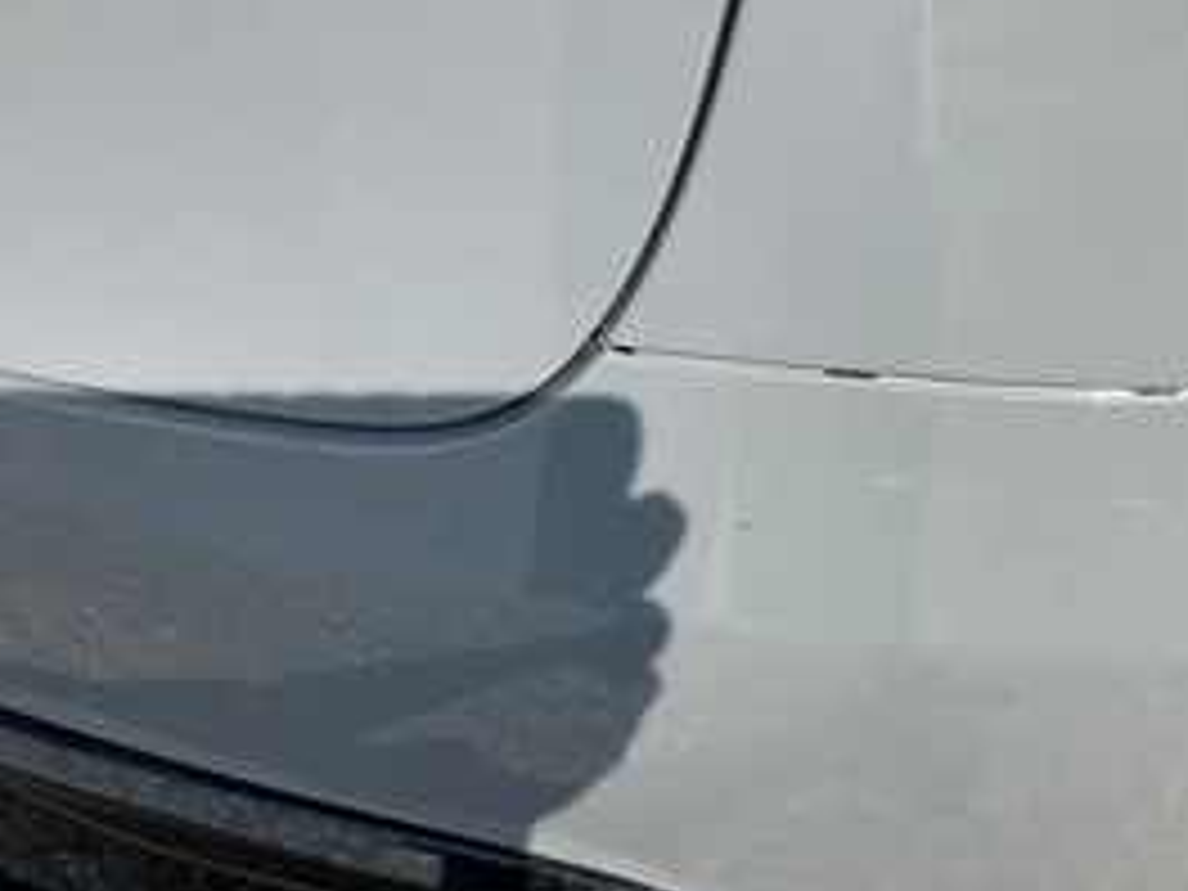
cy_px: 454
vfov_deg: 32.9
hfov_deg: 42.6
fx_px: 1510
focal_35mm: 44
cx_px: 752
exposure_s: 1/944
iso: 25
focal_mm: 3
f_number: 1.8
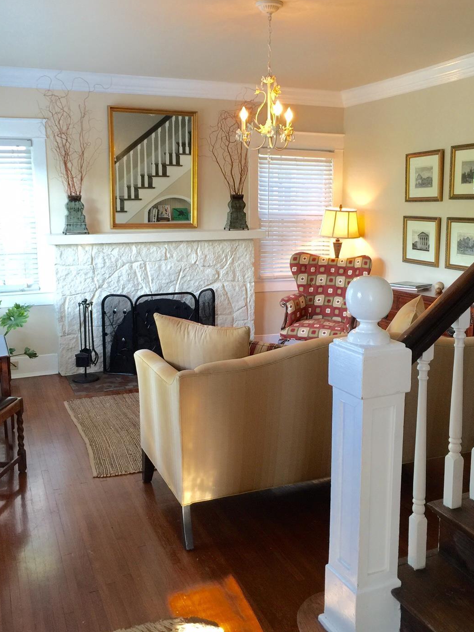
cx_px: 228
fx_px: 621
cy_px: 313
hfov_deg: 41.8
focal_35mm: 34
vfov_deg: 54.0
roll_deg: -0.2
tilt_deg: -8.2
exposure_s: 1/15
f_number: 2.2
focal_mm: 4.15
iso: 32
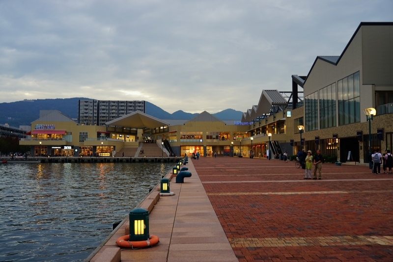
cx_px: 196
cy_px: 131
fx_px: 393
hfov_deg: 53.1
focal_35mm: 36
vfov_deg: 36.9
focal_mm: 36
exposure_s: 1/60
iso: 250
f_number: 4
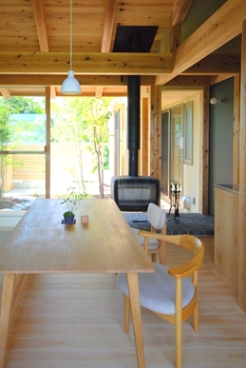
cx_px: 83
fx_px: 296
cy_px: 149
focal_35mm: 29
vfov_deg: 63.1
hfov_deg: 44.4
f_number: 5
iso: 500
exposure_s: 1/250
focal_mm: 14
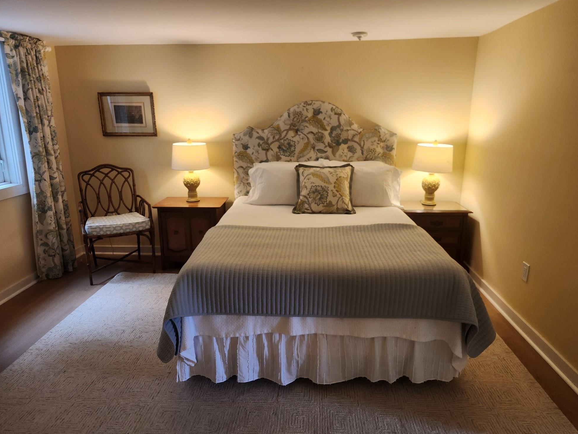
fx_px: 401
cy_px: 218
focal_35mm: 24
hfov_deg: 71.6
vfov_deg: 56.8
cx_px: 290
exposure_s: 1/120
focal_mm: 5.4
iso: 250
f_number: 1.8
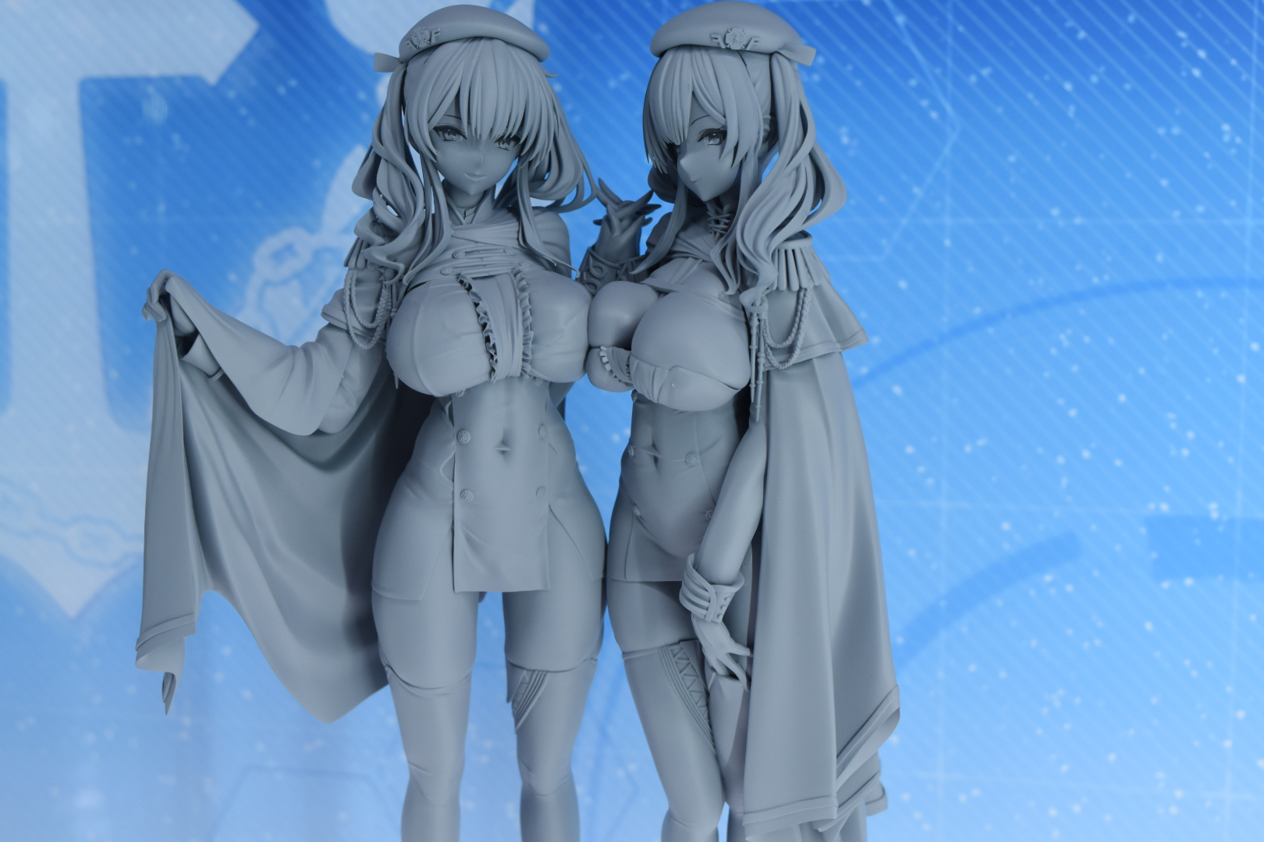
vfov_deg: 23.8
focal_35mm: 57
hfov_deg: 35.1
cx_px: 632
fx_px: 2001
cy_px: 421
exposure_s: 1/200
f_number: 8
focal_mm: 38
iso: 640
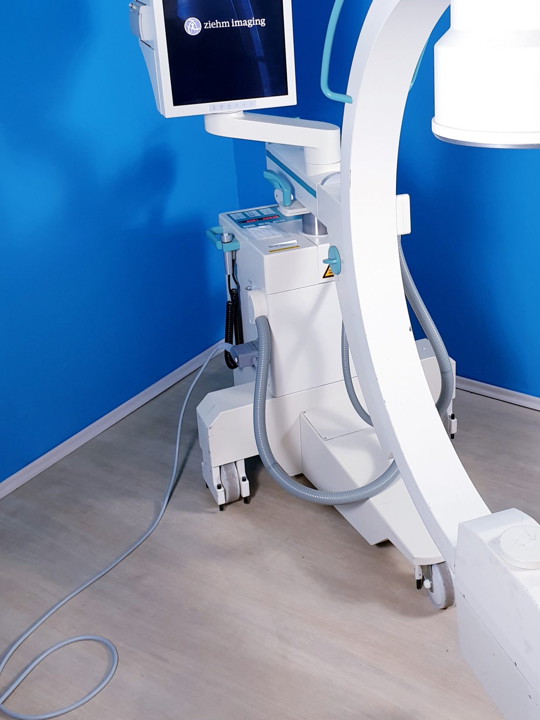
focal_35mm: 40
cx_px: 340
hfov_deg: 35.7
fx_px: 832
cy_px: 233
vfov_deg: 46.0
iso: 100
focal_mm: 4.3
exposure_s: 1/50
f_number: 2.4
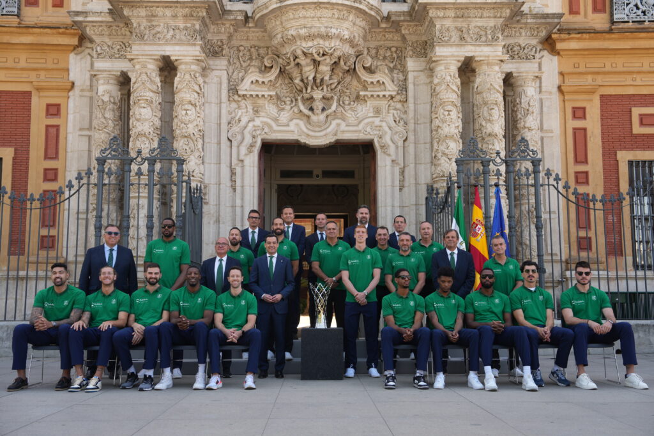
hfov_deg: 49.5
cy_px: 218
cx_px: 327
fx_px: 709
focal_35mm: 39
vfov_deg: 34.2
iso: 100
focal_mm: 39
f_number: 3.5
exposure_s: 1/200
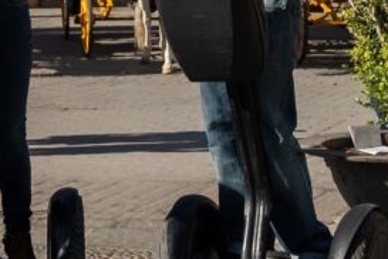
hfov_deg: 15.1
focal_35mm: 132
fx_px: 1423
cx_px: -58
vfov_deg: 10.3
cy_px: -20
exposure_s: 1/8000
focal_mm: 24
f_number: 3.2
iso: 320
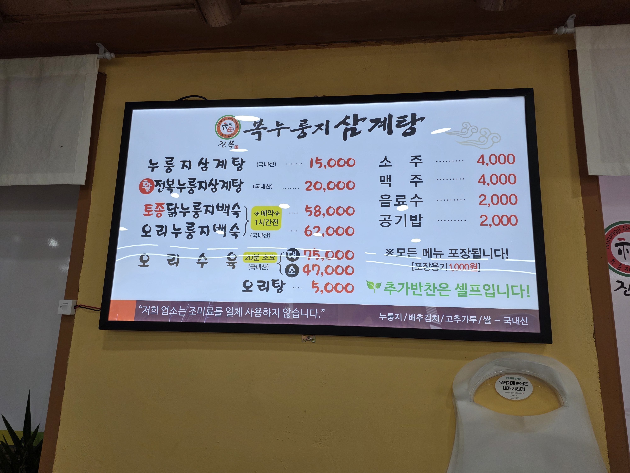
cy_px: 236
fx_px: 419
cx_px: 315
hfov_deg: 73.9
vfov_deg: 58.9
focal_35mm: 23
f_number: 1.7
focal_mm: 6.25
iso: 25
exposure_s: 1/120
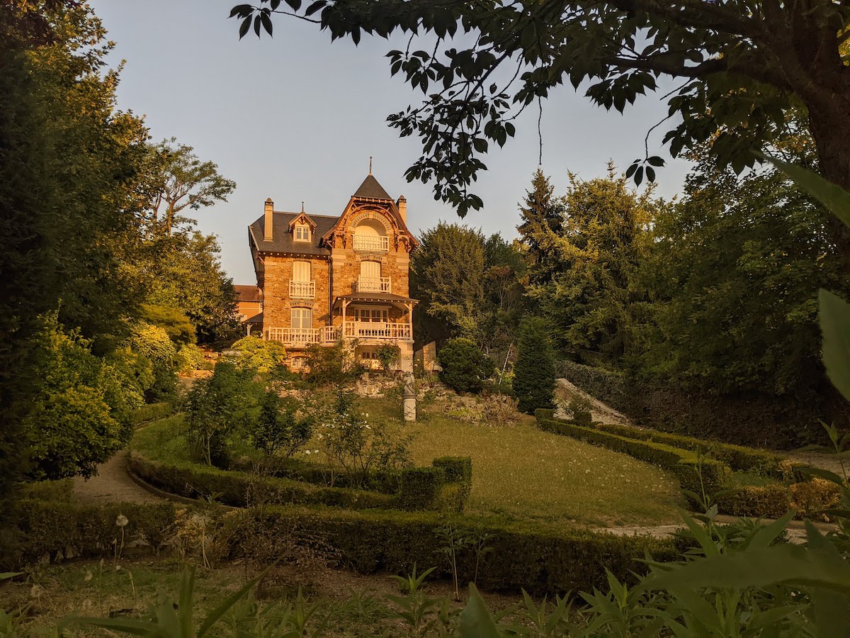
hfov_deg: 65.3
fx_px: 663
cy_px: 319
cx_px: 425
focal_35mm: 27
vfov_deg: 51.4
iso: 51
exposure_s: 1/2132
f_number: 1.8
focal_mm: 4.44
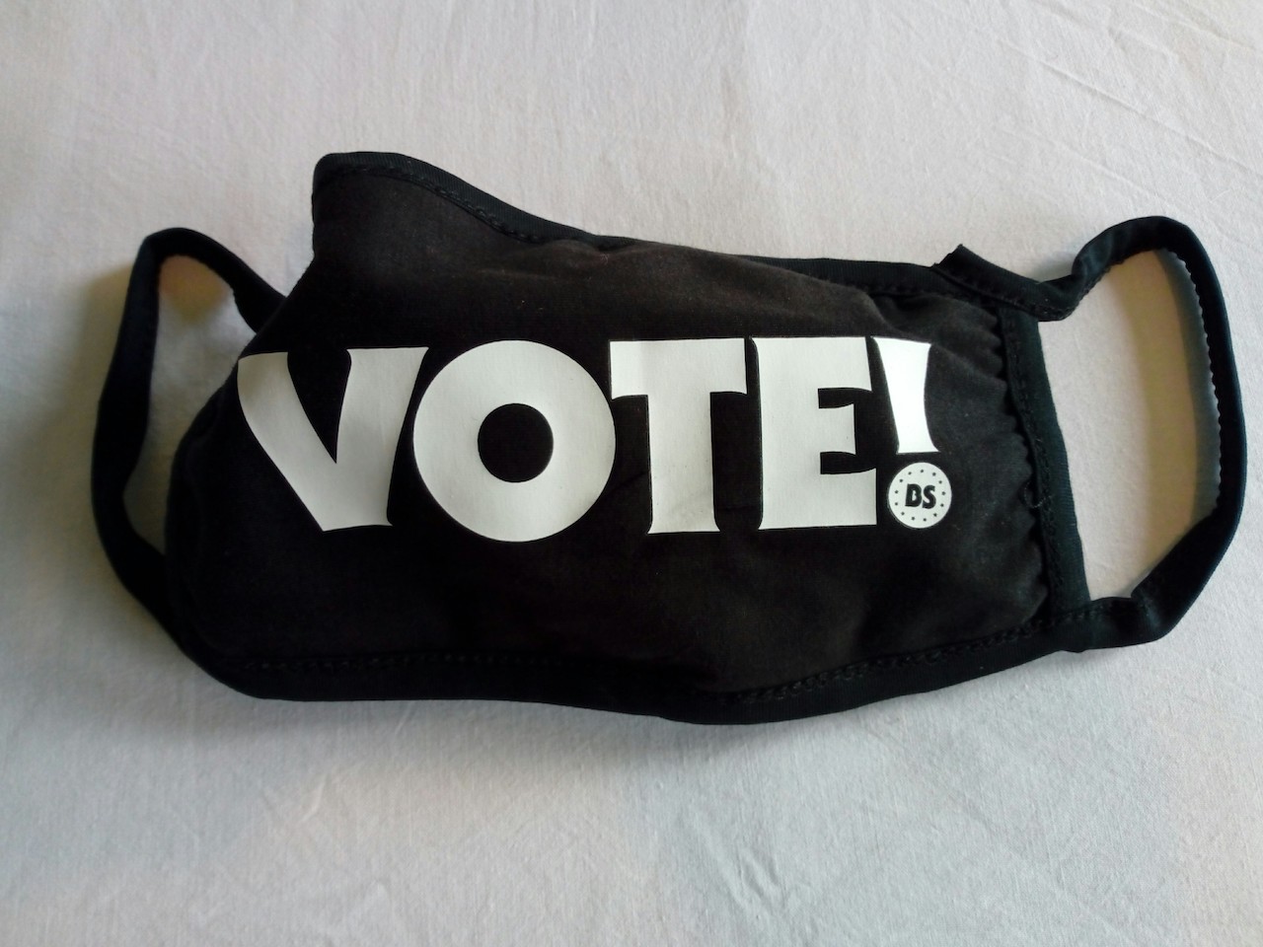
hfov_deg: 65.3
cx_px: 632
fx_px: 985
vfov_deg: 51.4
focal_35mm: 27
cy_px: 474
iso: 226
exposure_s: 1/100
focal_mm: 3.5
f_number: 2
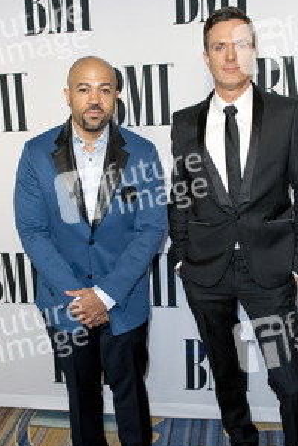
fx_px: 397
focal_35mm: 32
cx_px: 175
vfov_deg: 58.3
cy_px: 263
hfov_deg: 41.0
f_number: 4
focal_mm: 24
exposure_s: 1/400
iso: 500
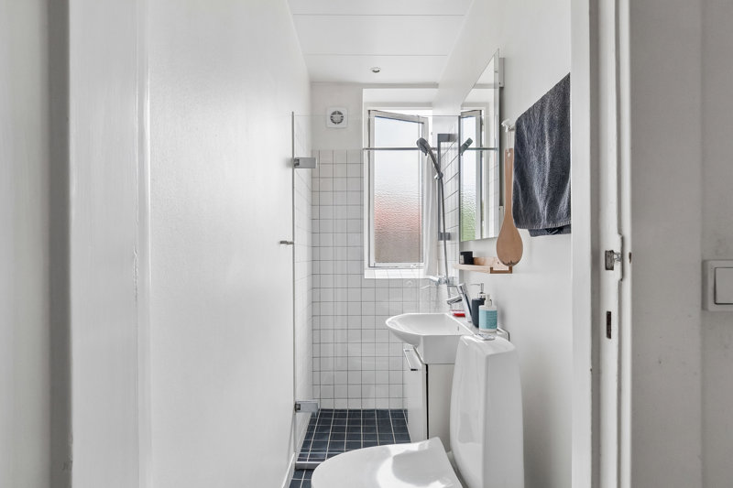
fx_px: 366
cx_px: 366
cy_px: 244
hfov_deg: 90.0
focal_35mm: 18
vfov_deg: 67.4
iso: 400
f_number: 10
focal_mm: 12
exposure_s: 1/8
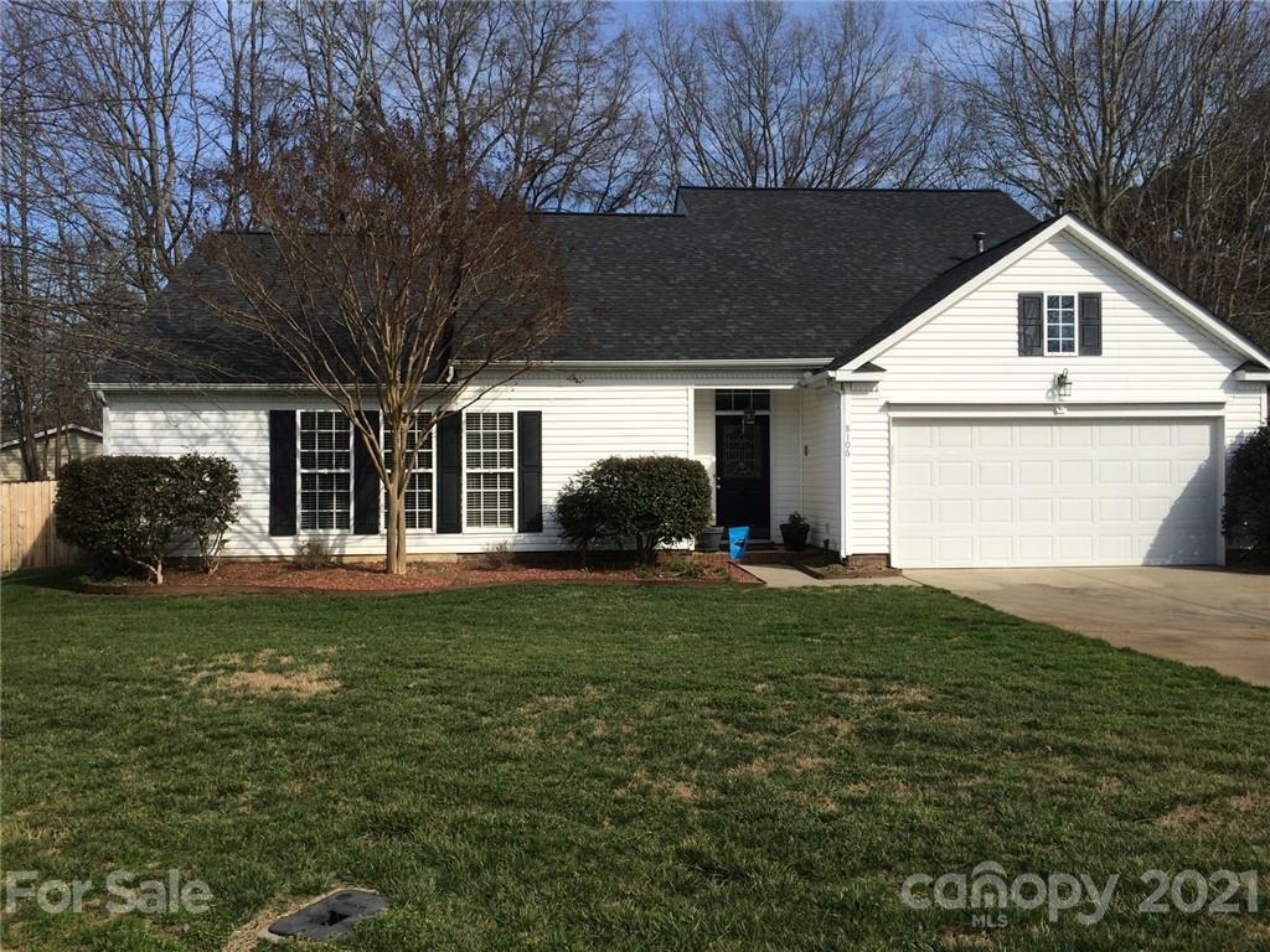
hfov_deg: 61.7
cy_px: 476
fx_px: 1064
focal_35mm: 29
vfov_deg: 48.2
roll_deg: +0.4
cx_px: 635
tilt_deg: -2.7
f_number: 2.2
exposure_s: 1/2160
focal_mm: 4.15
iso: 32
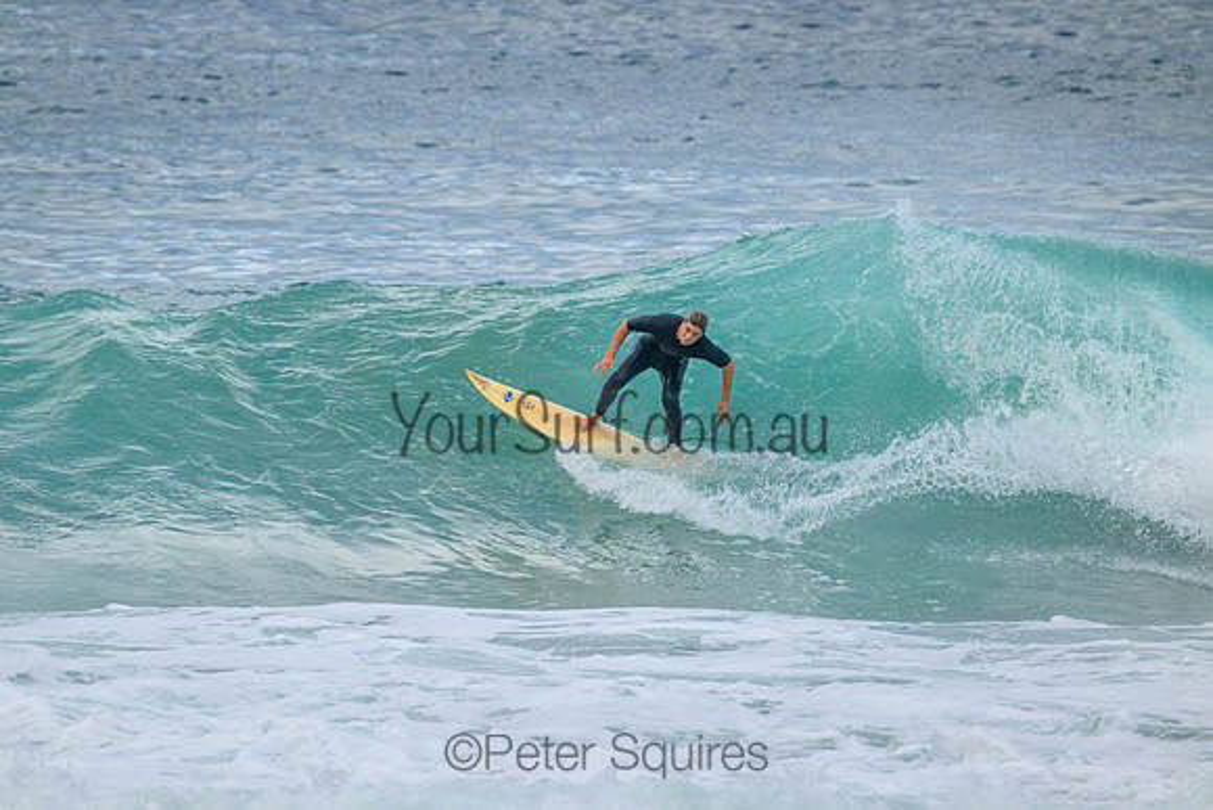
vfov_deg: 1.7
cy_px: 405
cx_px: 606
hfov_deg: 2.6
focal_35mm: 800
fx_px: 26961
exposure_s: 1/2000
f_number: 11
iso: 1250
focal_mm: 800
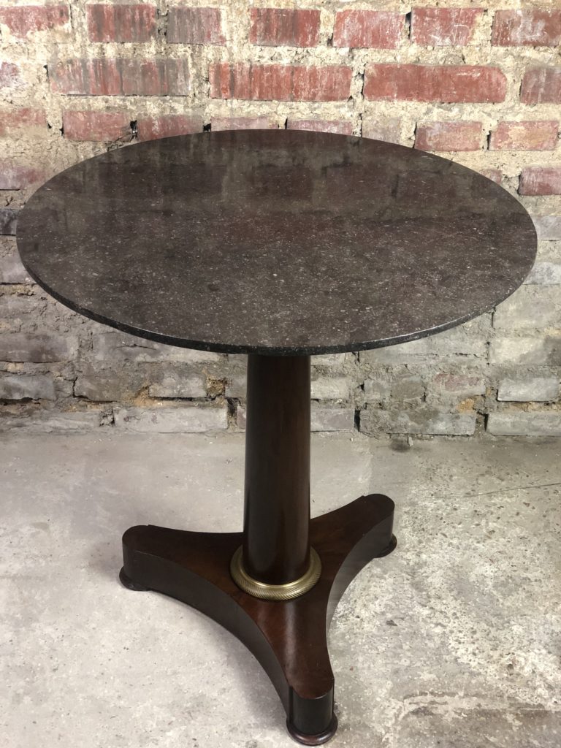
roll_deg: -1.5
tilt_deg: -33.5
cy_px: 374
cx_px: 280
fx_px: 1124
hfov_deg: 28.0
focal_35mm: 52
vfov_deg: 36.8
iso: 125
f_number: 2.4
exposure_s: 1/33
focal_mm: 6
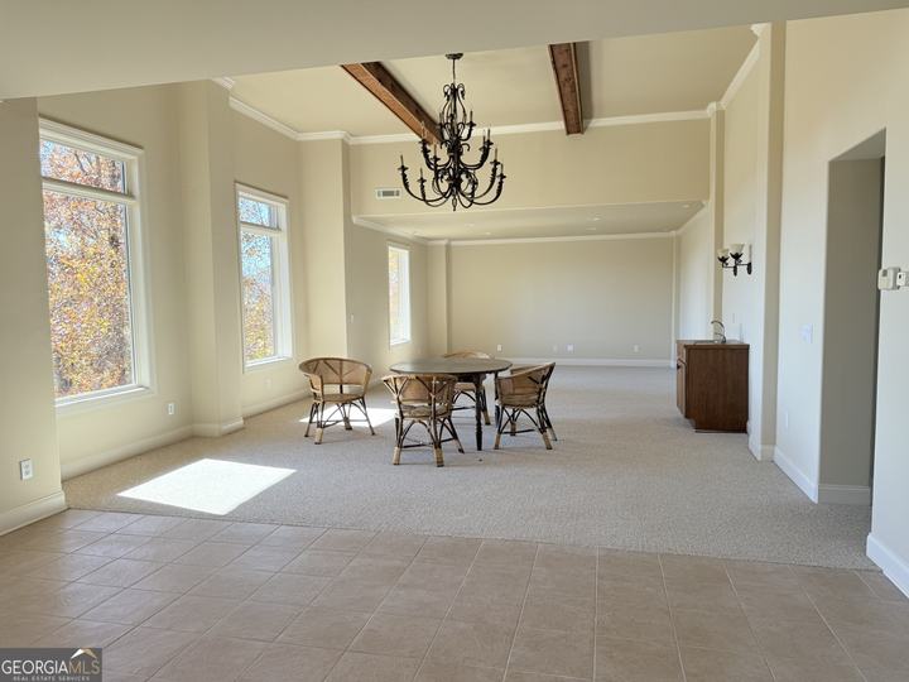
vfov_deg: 56.8
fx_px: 630
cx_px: 454
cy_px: 341
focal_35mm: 24
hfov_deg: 71.6
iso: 100
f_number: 1.78
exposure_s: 1/296
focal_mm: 6.76
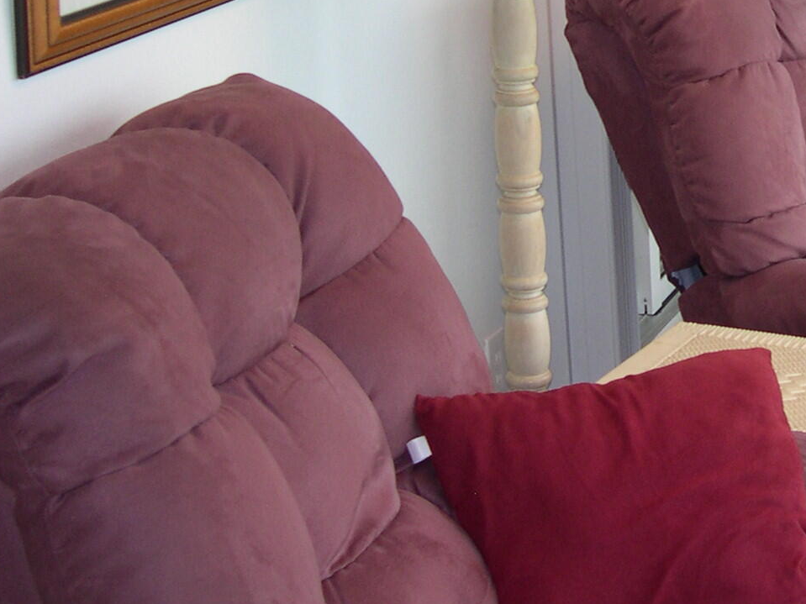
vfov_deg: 16.1
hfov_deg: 20.9
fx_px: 2095
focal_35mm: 90
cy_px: 13
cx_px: 851
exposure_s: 1/57.1
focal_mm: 8
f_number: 2.8
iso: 100
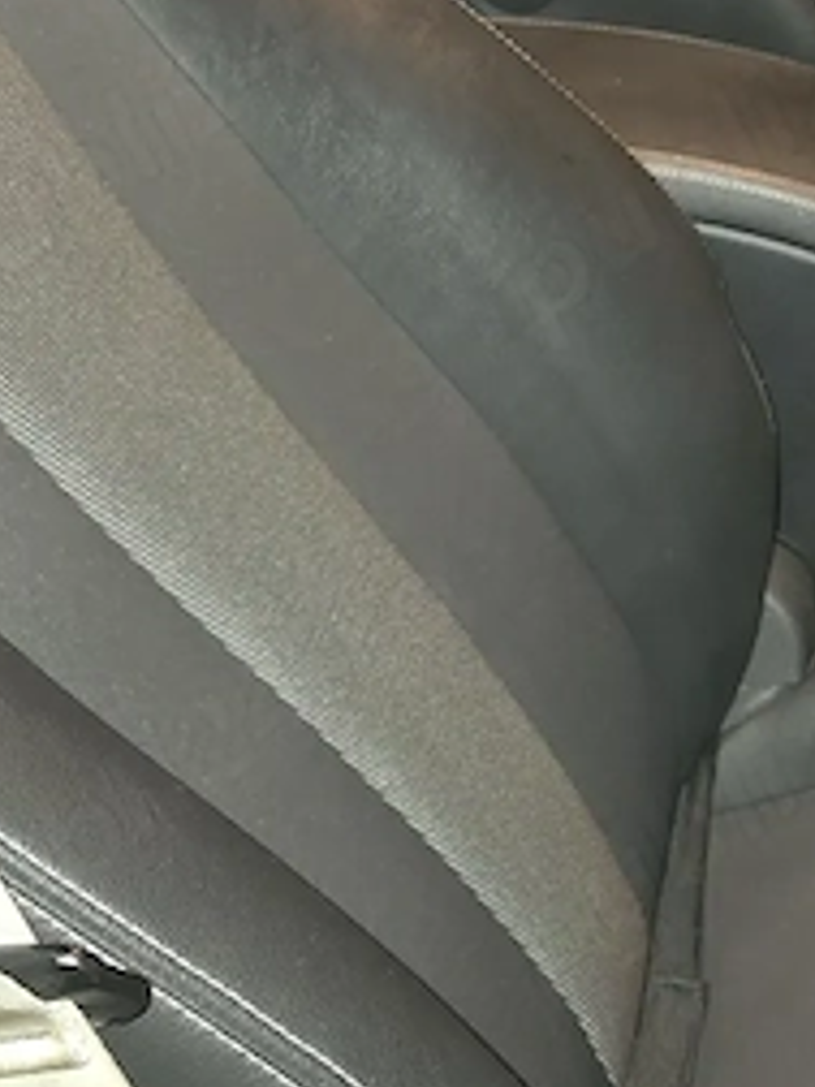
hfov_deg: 18.6
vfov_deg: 26.3
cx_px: 1087
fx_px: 2292
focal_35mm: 73
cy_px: 254
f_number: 1.7
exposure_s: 1/12
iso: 400
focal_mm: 6.3
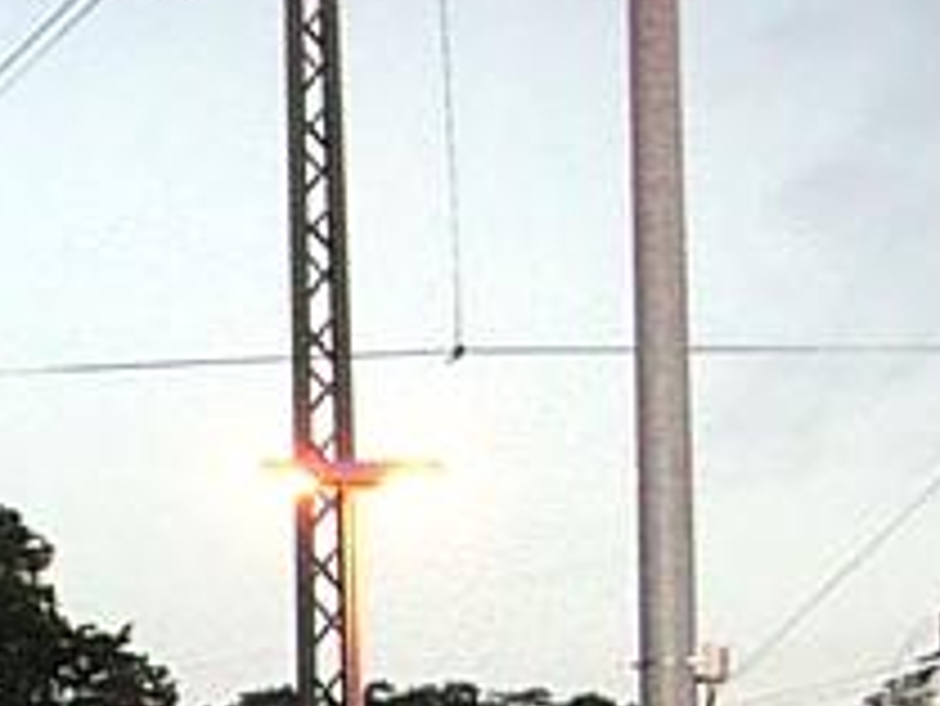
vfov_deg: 10.6
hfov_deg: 14.3
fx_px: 3614
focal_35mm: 133
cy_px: 1165
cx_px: -232
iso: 160
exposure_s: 1/45
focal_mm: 6.3
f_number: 3.3
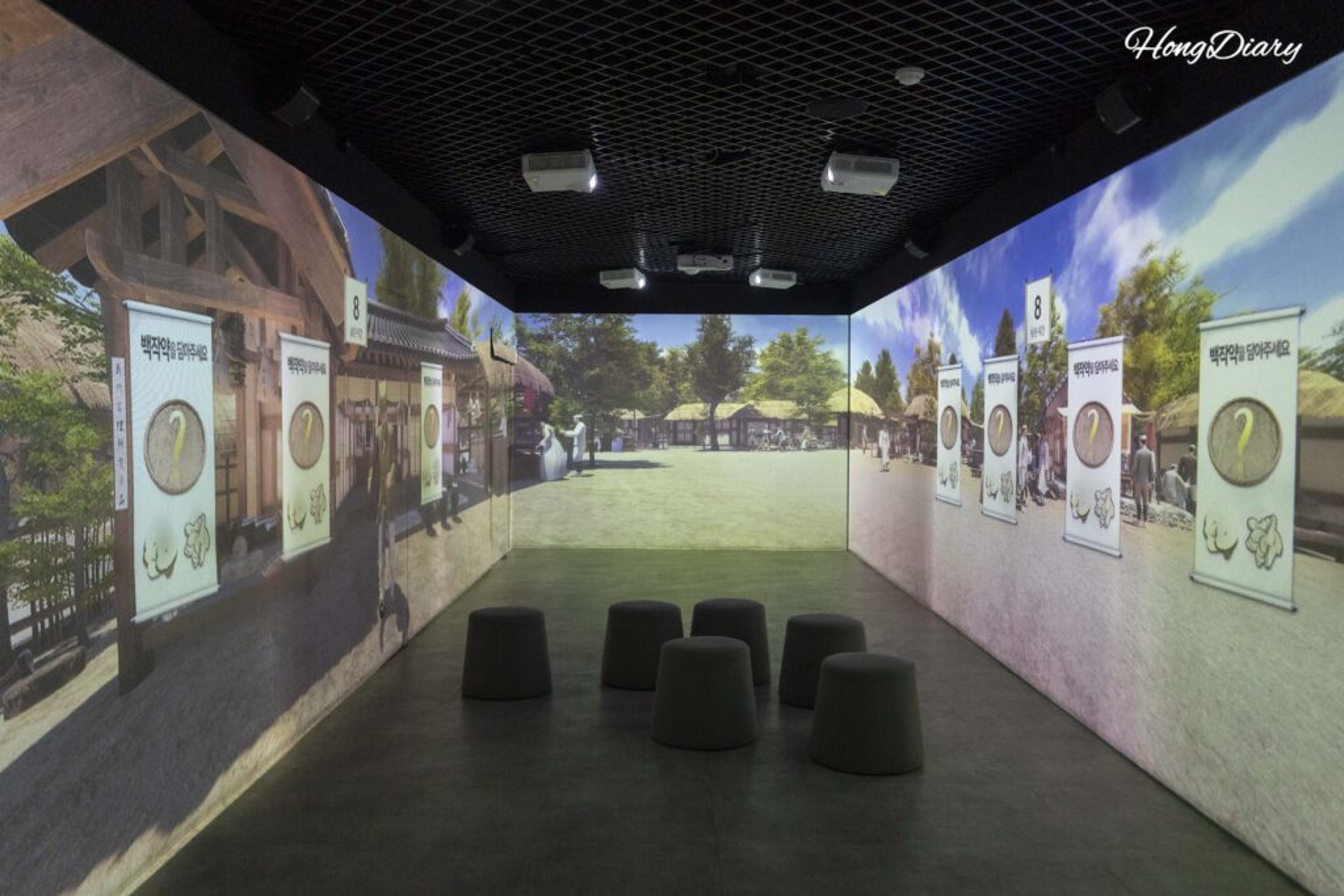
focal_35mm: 29
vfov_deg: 45.0
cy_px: 448
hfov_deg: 63.7
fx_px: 1083
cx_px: 672
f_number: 4
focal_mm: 29
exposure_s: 1/160
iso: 6400
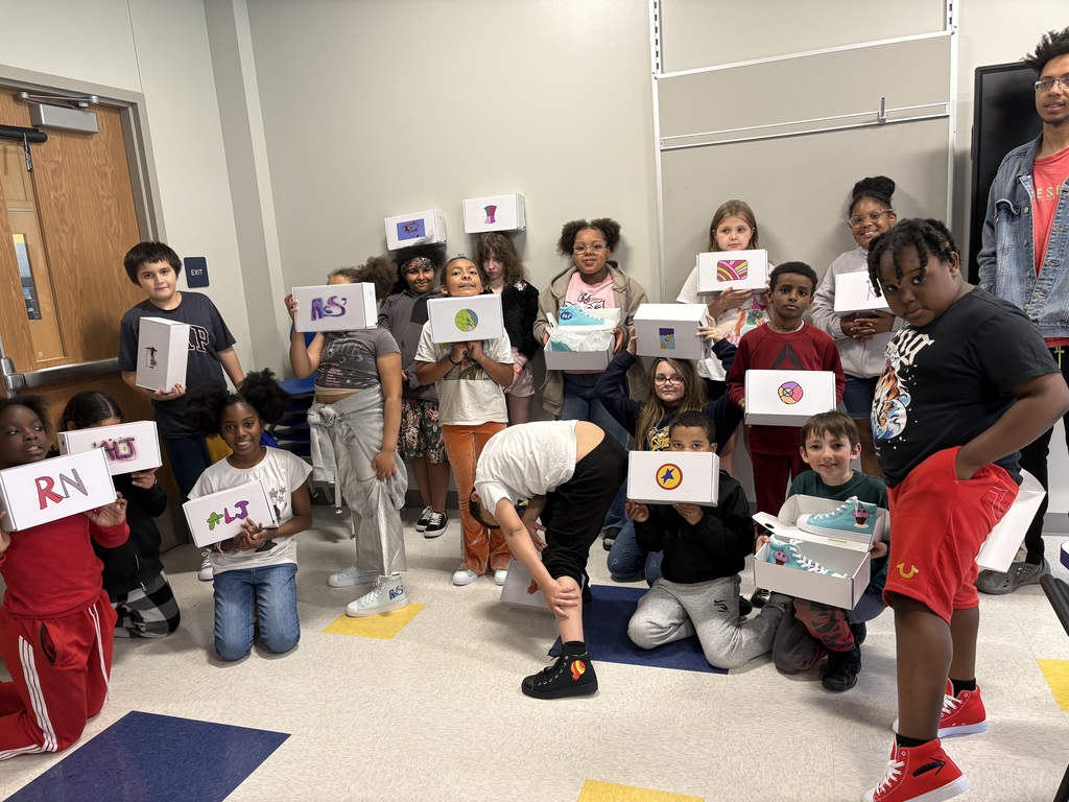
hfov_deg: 67.3
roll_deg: +4.7
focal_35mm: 26
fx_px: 803
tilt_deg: -10.9
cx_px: 534
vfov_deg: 53.1
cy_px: 401
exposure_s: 1/60
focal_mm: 5.96
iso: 125
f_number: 1.6
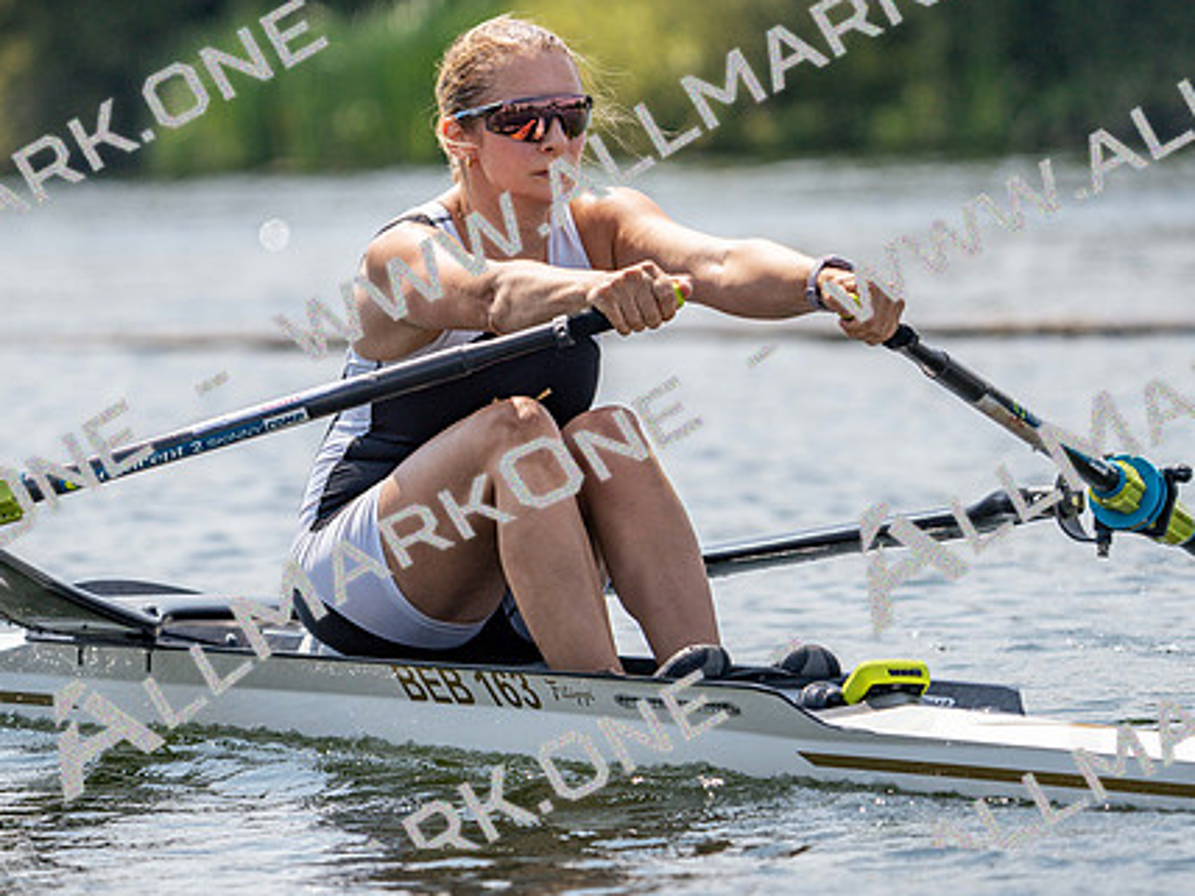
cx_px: 620
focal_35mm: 388
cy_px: 370
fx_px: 13394
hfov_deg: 5.1
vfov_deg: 3.8
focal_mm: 298
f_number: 5.6
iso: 200
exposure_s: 1/1600
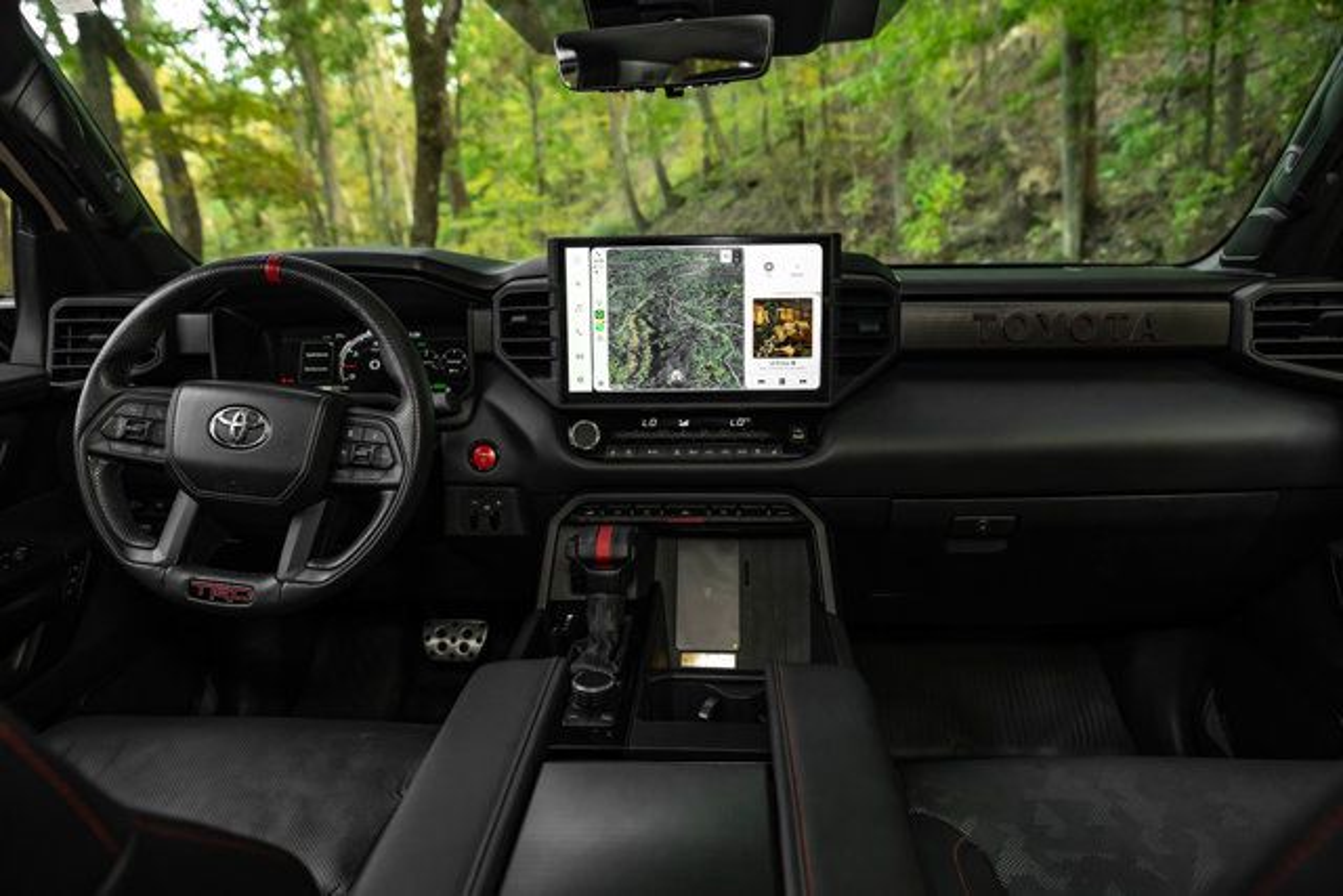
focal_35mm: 24
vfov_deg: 53.2
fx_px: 895
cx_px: 672
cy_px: 448
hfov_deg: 73.7
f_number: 4
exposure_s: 1/200
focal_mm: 24
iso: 800
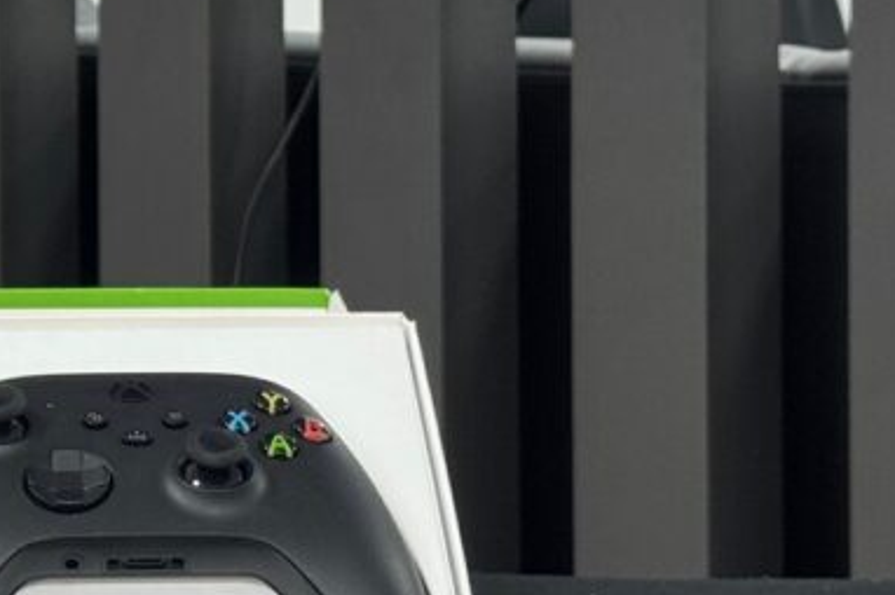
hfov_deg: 12.9
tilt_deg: -1.9
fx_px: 3900
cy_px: 5
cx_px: -84
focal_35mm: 157
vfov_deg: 8.7
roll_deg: -0.1
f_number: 1.78
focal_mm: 6.76
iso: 160
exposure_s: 1/60
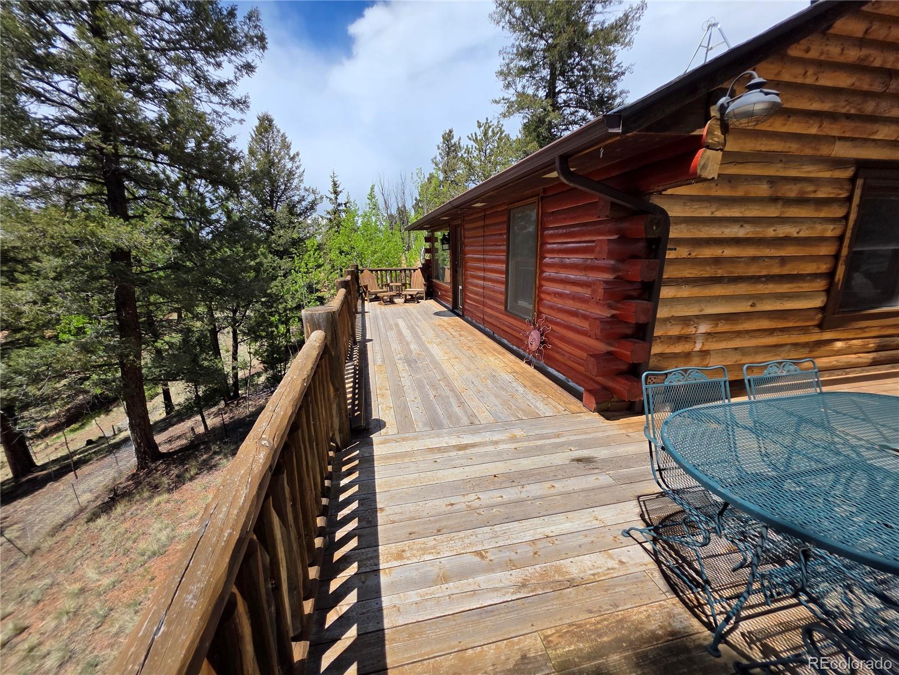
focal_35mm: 13
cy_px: 338
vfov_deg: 89.9
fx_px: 338
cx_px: 450
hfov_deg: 106.2
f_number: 1.9
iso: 40
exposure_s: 1/2333
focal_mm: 2.2
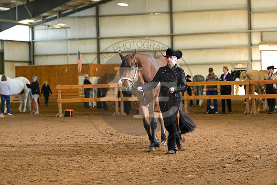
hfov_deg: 16.8
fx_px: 939
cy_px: 92
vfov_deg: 11.2
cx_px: 138
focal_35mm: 122
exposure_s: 1/200
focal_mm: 122
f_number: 5
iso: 2500
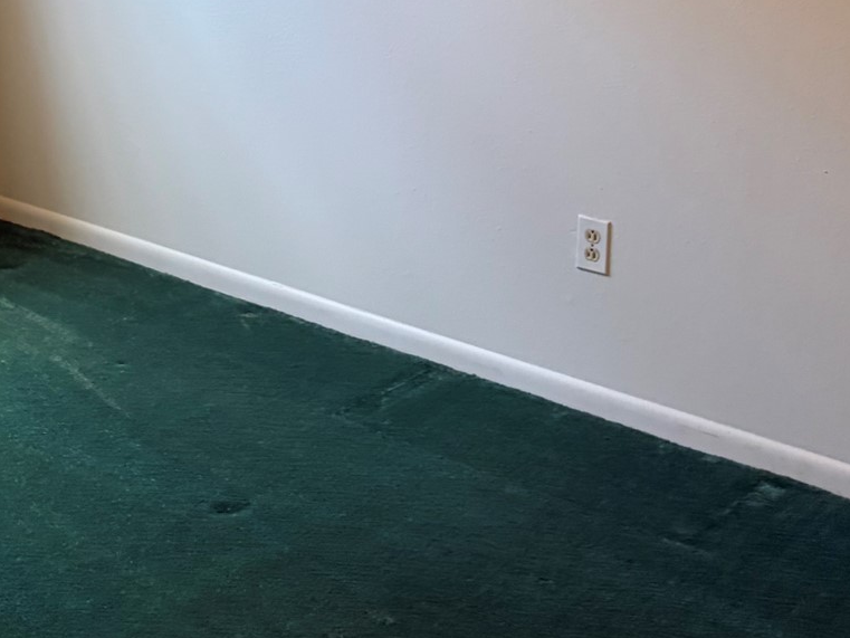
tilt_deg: -9.0
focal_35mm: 70
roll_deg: -1.7
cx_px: 174
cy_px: -47
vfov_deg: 20.2
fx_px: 1719
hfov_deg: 27.2
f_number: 1.6
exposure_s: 1/60
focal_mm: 5.96
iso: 320
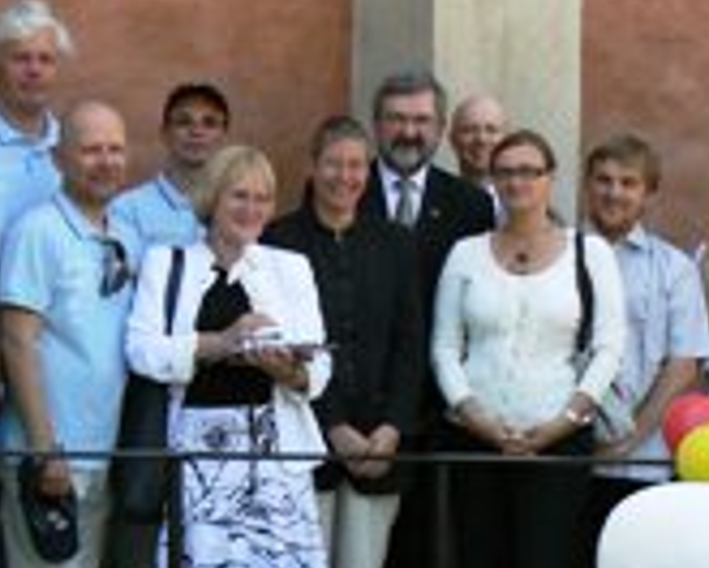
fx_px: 2119
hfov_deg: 18.9
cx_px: 193
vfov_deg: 15.2
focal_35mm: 101
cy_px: 422
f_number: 4
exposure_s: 1/320
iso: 100
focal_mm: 6.3
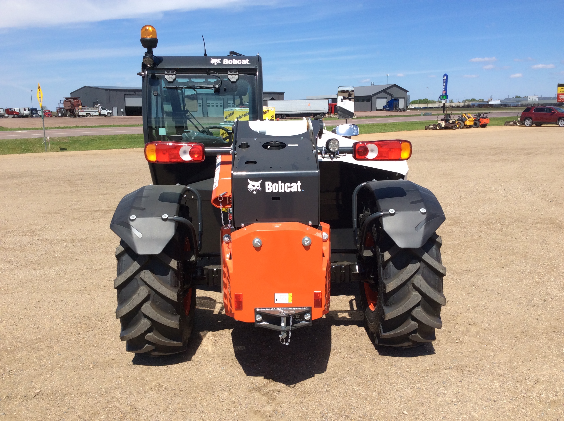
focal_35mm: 32
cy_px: 210
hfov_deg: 56.9
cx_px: 282
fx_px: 521
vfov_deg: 44.1
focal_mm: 3.3
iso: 32
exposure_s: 1/1506
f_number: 2.4
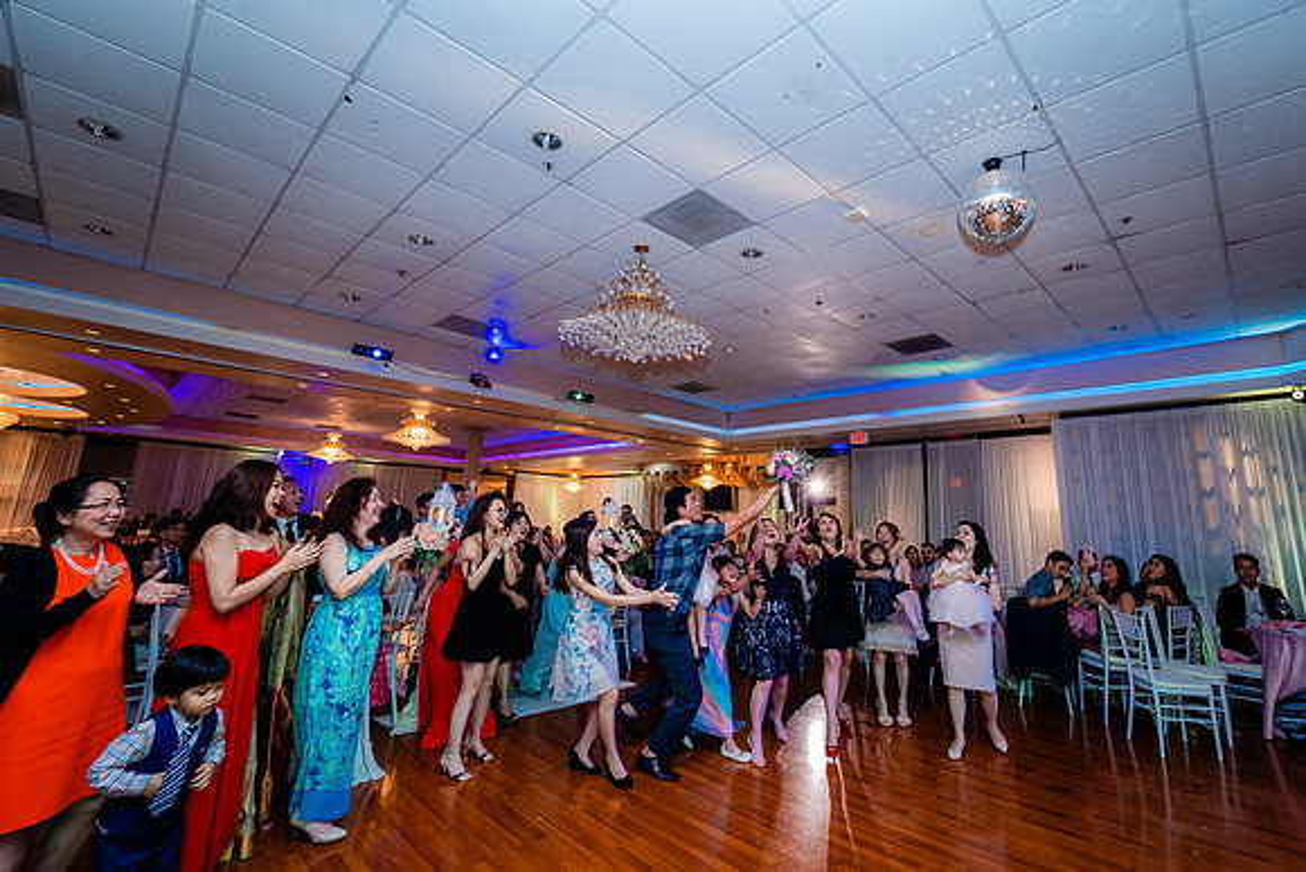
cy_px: 395
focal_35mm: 15
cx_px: 701
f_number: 4.5
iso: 2000
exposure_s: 1/160
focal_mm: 14
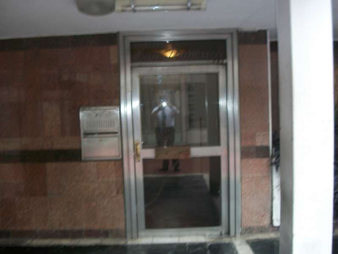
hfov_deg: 56.8
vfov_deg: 44.2
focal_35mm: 32
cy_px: 127
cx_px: 169
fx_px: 312
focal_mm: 5.7
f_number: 2.9
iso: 80
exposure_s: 1/40
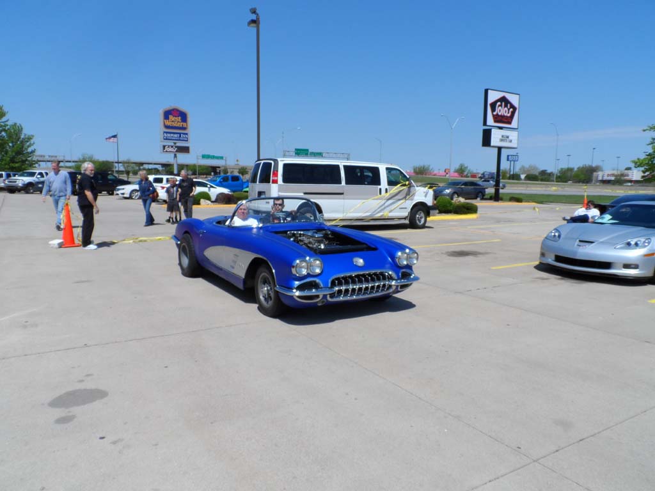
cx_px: 328
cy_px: 246
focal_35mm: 24
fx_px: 454
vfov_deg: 56.8
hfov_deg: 71.6
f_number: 4.5
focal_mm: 4
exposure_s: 1/1000
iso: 80
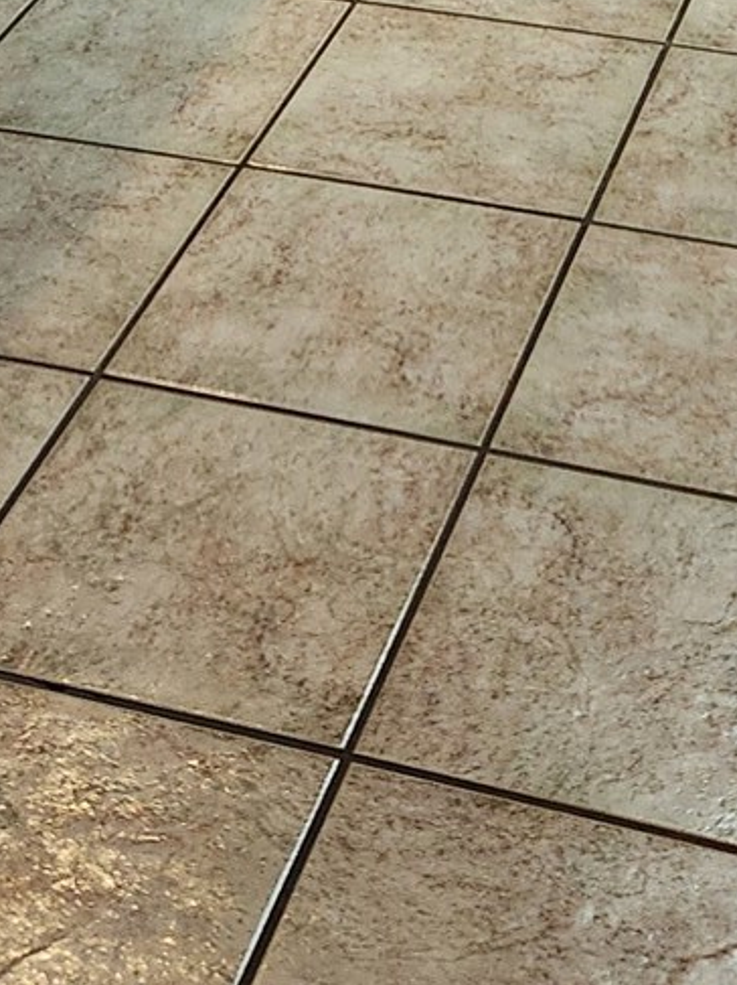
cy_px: -732
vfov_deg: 17.0
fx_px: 2756
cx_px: 283
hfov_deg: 15.2
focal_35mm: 97
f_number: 1.8
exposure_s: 1/120
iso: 400
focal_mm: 5.4
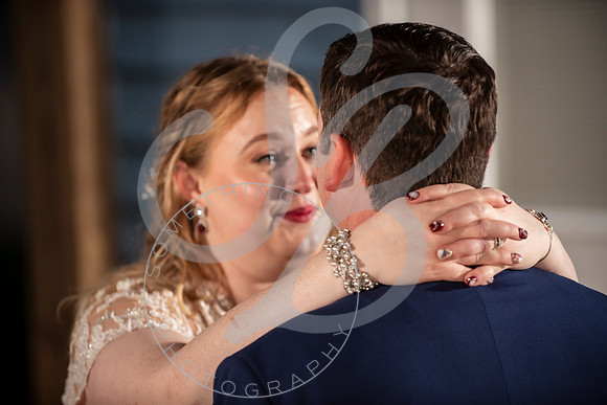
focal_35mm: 170
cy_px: 202
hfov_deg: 12.1
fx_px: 2867
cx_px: 304
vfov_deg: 8.1
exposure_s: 1/160
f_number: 2.8
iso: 200
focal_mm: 170
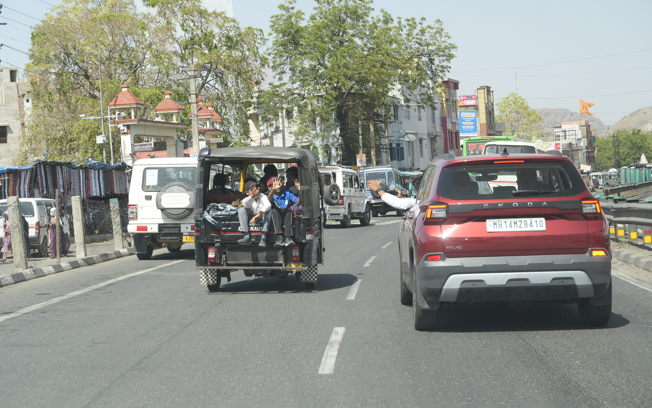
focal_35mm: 73
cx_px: 327
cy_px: 210
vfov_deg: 18.0
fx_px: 1289
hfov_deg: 28.4
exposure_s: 1/250
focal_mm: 47
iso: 500
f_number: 7.1
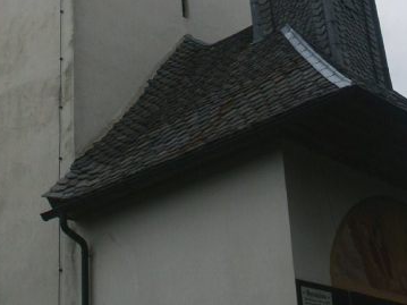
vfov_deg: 18.0
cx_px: 162
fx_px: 917
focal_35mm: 78
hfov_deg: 25.0
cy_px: -57
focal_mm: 7.18
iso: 64
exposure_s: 1/180
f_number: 6.7
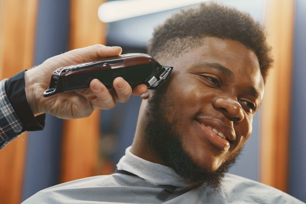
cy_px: 102
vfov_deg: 16.1
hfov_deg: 23.9
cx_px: 153
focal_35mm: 85
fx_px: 722
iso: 500
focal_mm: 85
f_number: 2.8
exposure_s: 1/250
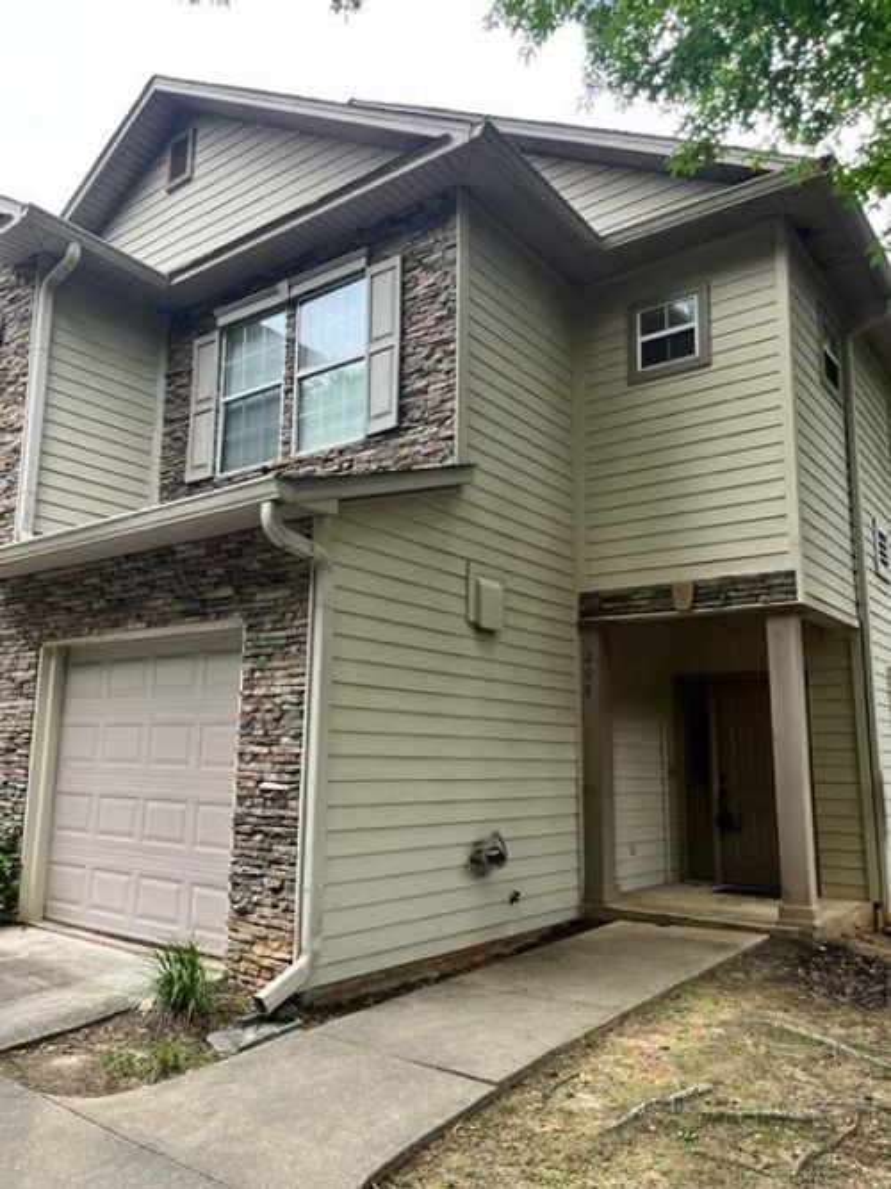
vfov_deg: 67.3
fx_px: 893
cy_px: 594
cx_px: 446
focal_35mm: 26
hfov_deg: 53.0
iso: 50
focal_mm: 5.1
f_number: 1.6
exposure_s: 1/261
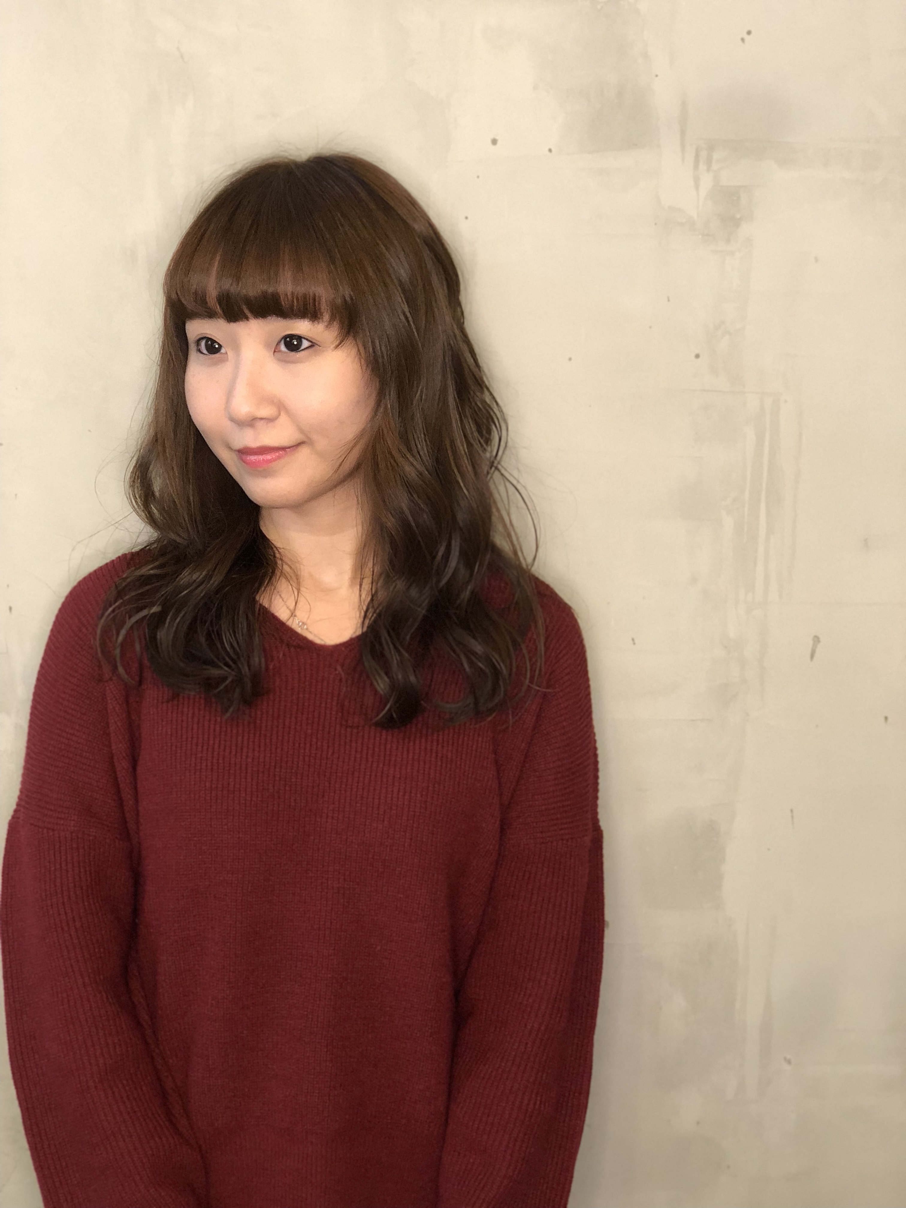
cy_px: 604
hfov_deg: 28.0
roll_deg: -0.7
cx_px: 453
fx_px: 1815
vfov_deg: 36.8
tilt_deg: -10.4
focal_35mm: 52
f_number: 2.4
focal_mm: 6
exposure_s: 1/25
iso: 160
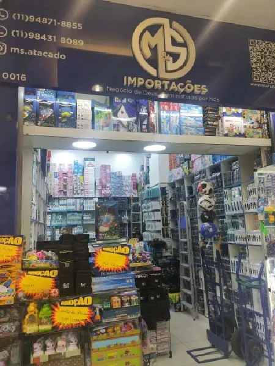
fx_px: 275
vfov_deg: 67.3
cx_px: 138
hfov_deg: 53.1
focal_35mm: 26
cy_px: 183
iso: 229
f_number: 1.75
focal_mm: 4.77
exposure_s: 1/60.2
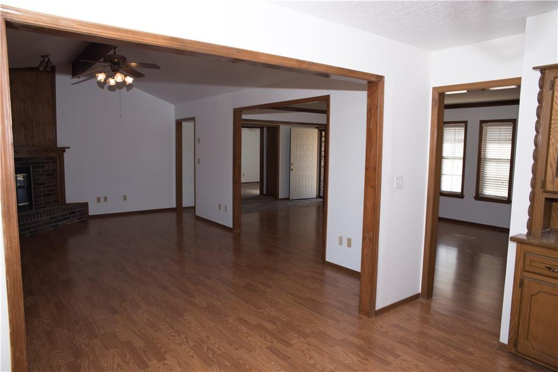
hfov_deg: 73.7
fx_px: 372
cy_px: 186
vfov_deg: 53.1
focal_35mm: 24
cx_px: 279
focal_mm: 24
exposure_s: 1/125
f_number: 9
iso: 200
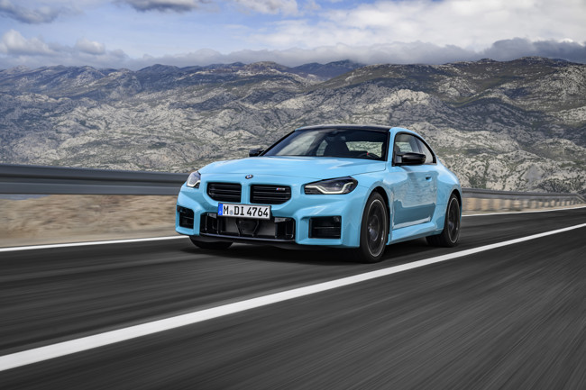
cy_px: 195
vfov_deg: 28.1
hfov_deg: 41.1
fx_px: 781
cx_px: 293
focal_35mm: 48
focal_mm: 48
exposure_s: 1/13
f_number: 10
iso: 32
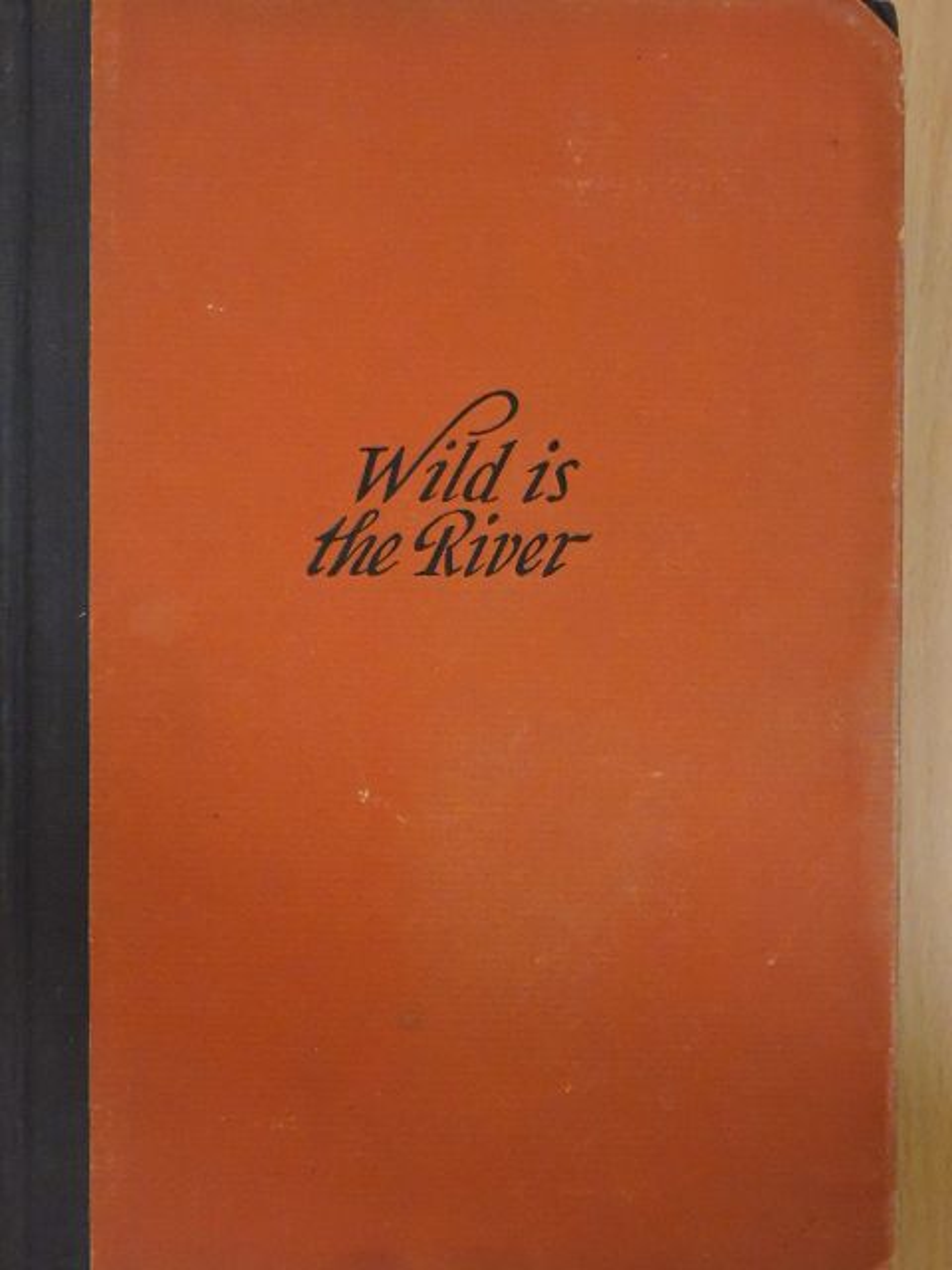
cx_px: 476
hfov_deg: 26.6
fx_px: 2017
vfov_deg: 34.9
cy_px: 635
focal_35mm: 55
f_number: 4
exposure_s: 1/60
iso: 1600
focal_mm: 9.9
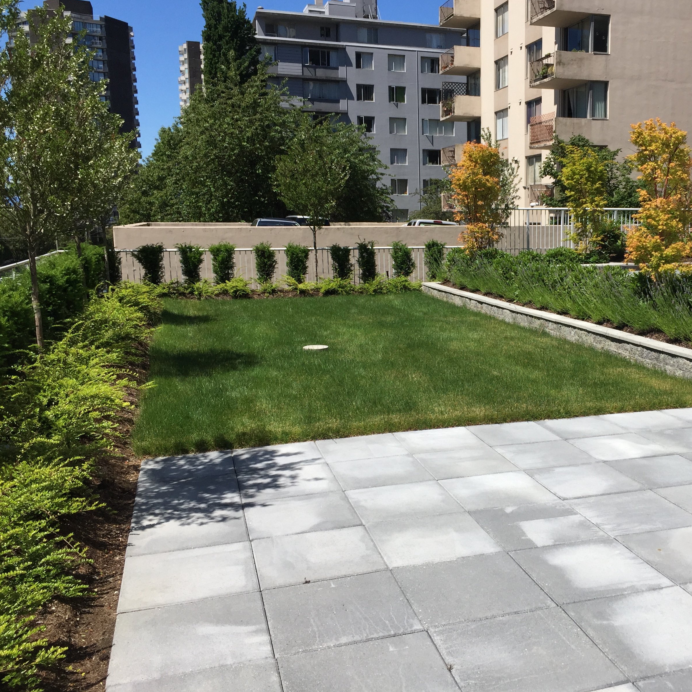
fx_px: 792
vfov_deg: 47.2
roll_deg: -1.3
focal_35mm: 35
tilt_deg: -8.4
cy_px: 344
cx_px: 466
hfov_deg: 46.4
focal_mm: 4.15
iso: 32
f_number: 2.2
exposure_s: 1/2326
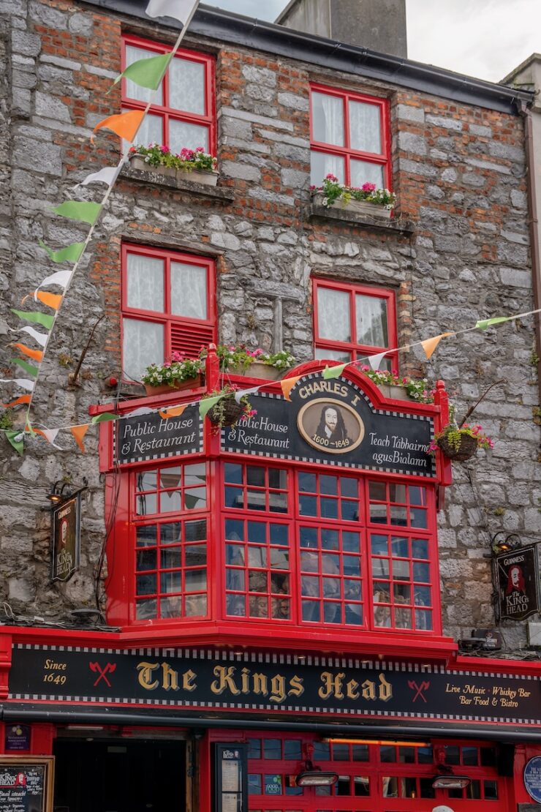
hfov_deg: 27.0
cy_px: 406
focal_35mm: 50
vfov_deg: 39.7
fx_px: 1125
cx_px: 270
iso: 100
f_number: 4.5
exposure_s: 1/400
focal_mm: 49.9
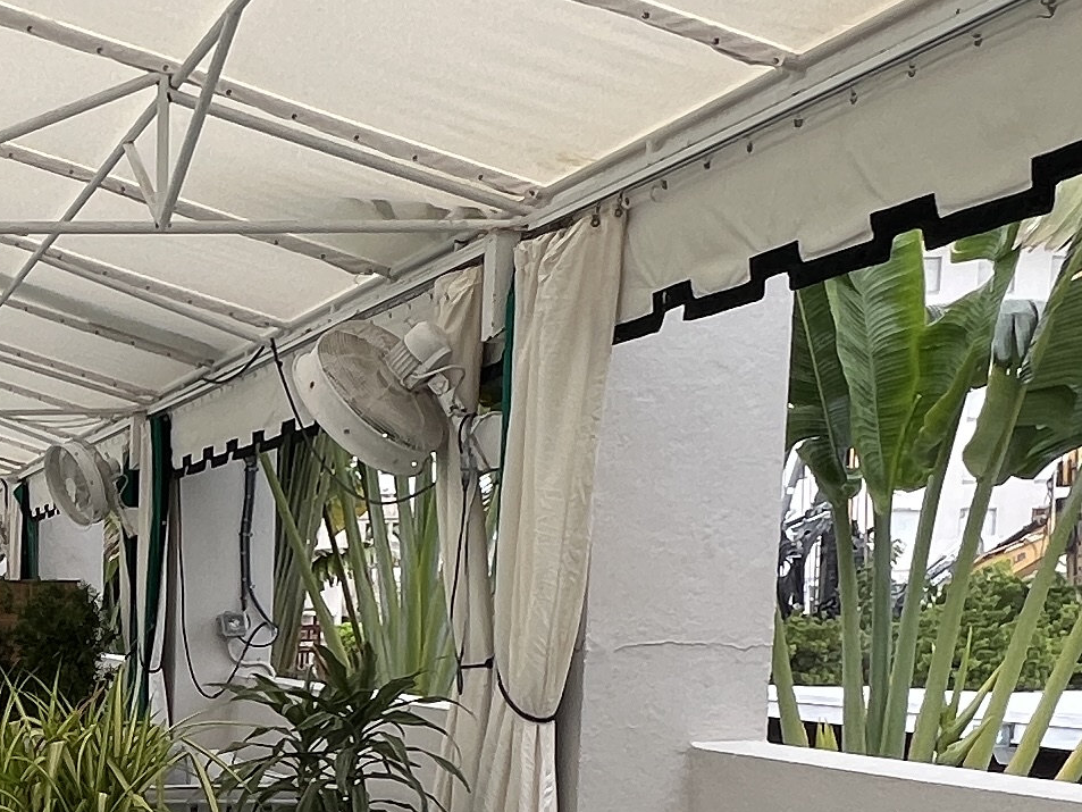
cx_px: -153
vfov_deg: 24.7
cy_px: 898
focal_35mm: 55
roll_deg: +1.1
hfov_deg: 30.6
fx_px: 1719
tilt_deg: -8.9
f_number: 1.8
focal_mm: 1.57
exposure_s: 1/139
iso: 32
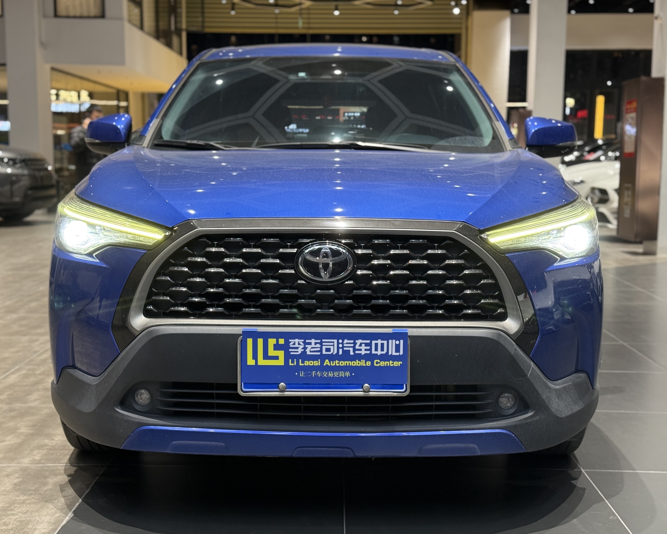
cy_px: 270
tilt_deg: -5.9
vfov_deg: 29.7
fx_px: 1007
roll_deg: -0.6
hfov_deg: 36.7
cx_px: 326
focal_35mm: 51
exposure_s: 1/64
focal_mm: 6.76
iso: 160
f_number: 1.78
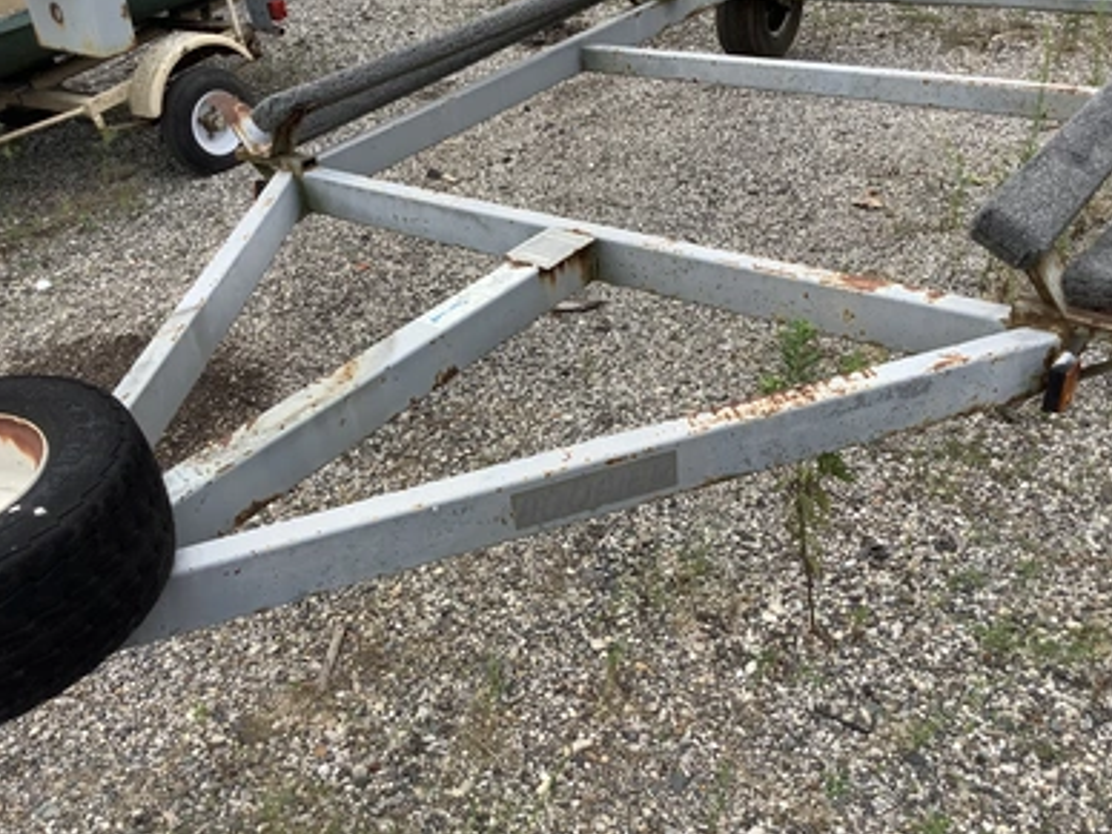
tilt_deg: -32.3
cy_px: 407
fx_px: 1028
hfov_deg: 56.8
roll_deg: +5.9
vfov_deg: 44.2
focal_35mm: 32
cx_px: 545
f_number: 2.4
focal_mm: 3.3
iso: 25
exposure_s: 1/696
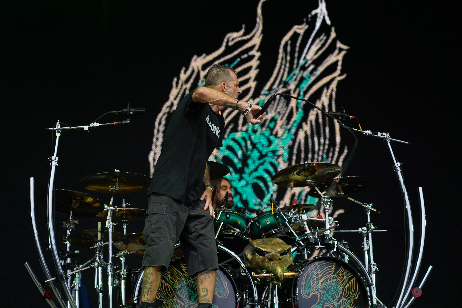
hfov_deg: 19.5
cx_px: 231
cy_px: 154
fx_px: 1347
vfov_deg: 13.0
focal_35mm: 105
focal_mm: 105
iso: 250
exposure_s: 1/125
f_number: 4
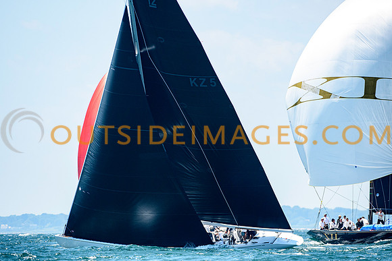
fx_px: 5440
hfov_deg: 4.1
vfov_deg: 2.8
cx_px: 188
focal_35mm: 499
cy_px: 130
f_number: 5
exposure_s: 1/2000
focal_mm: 310
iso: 400
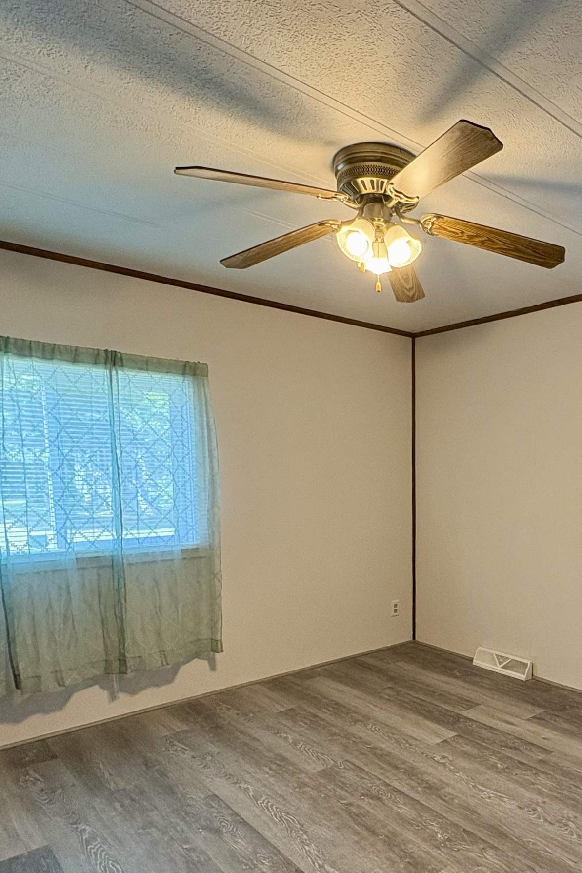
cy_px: 540
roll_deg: -0.1
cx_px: 468
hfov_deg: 48.3
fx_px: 606
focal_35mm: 25
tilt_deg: -5.8
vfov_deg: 70.5
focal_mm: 2.22
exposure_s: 1/60
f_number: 2.2
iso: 200
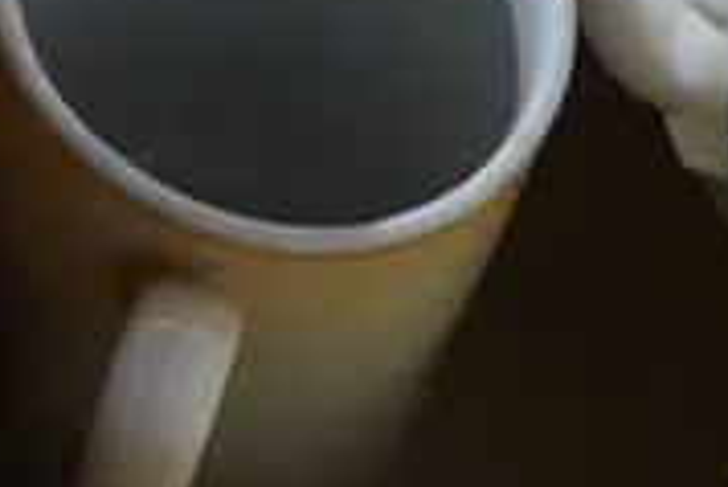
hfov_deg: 10.8
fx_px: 3623
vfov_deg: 7.7
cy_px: 168
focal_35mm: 179
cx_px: 1305
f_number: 3.6
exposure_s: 1/60
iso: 1000
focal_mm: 15
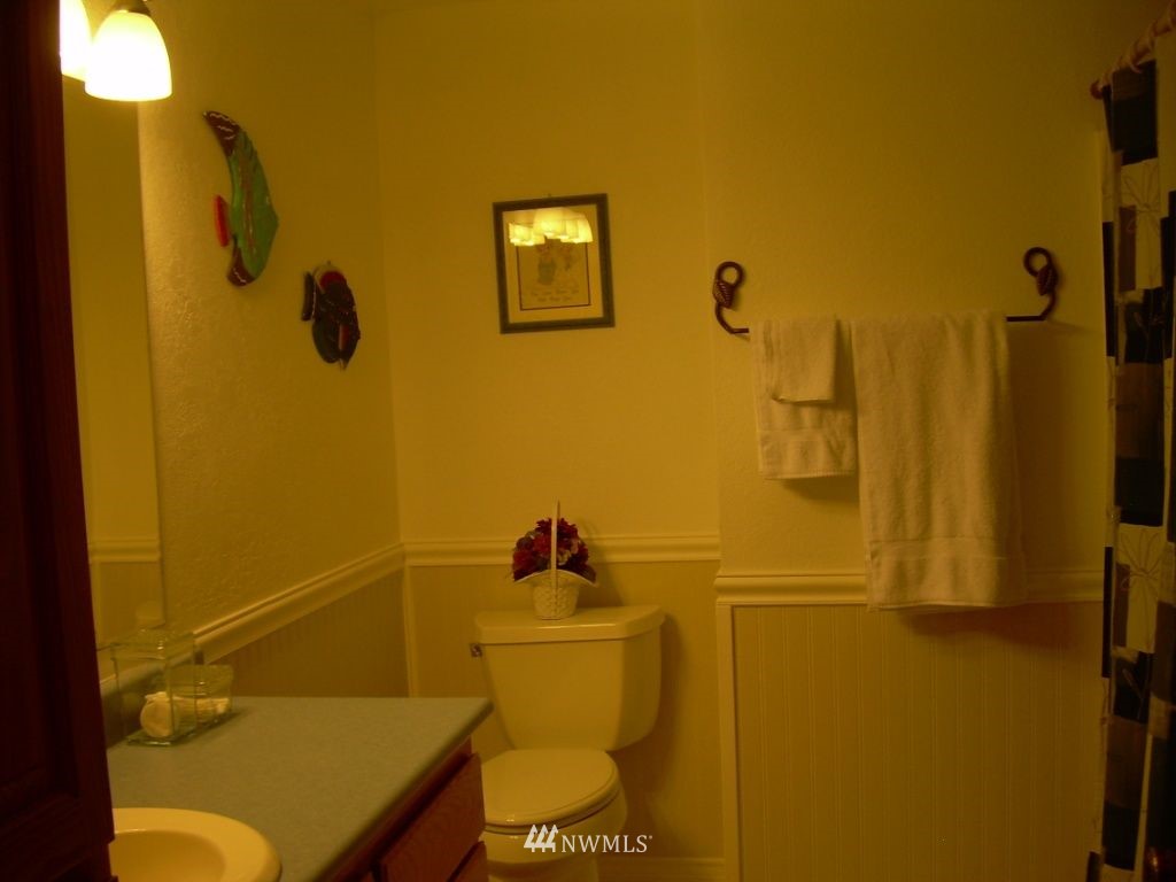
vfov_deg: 37.7
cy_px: 441
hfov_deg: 49.0
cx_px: 588
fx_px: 1291
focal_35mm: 38
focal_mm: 6.3
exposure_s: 1/42.4
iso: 50
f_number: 2.8
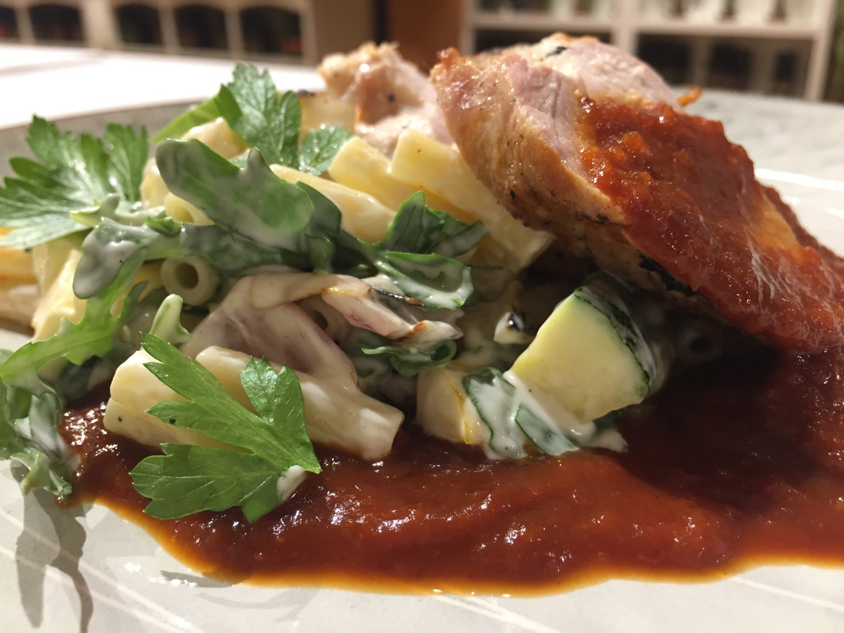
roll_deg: -1.0
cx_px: 422
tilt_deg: -24.4
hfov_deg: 61.7
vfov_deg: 48.2
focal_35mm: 29
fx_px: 707
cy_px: 316
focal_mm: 4.15
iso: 100
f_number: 2.2
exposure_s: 1/30
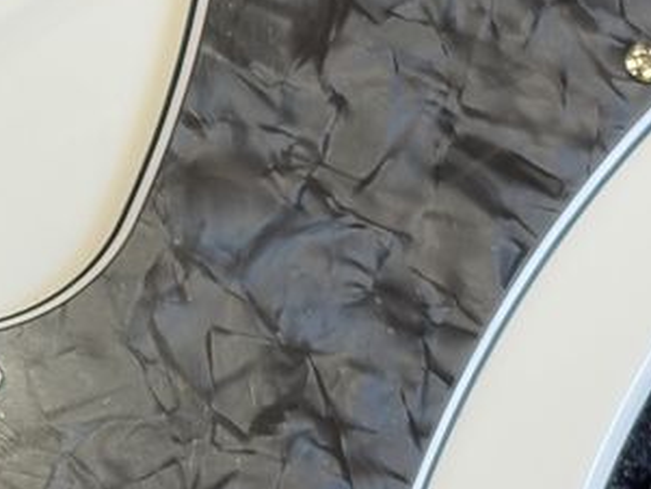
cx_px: -443
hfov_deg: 8.7
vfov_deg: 6.7
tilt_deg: -67.8
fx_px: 4158
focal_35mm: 221
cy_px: 318
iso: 100
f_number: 1.6
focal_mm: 5.96
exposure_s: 1/60
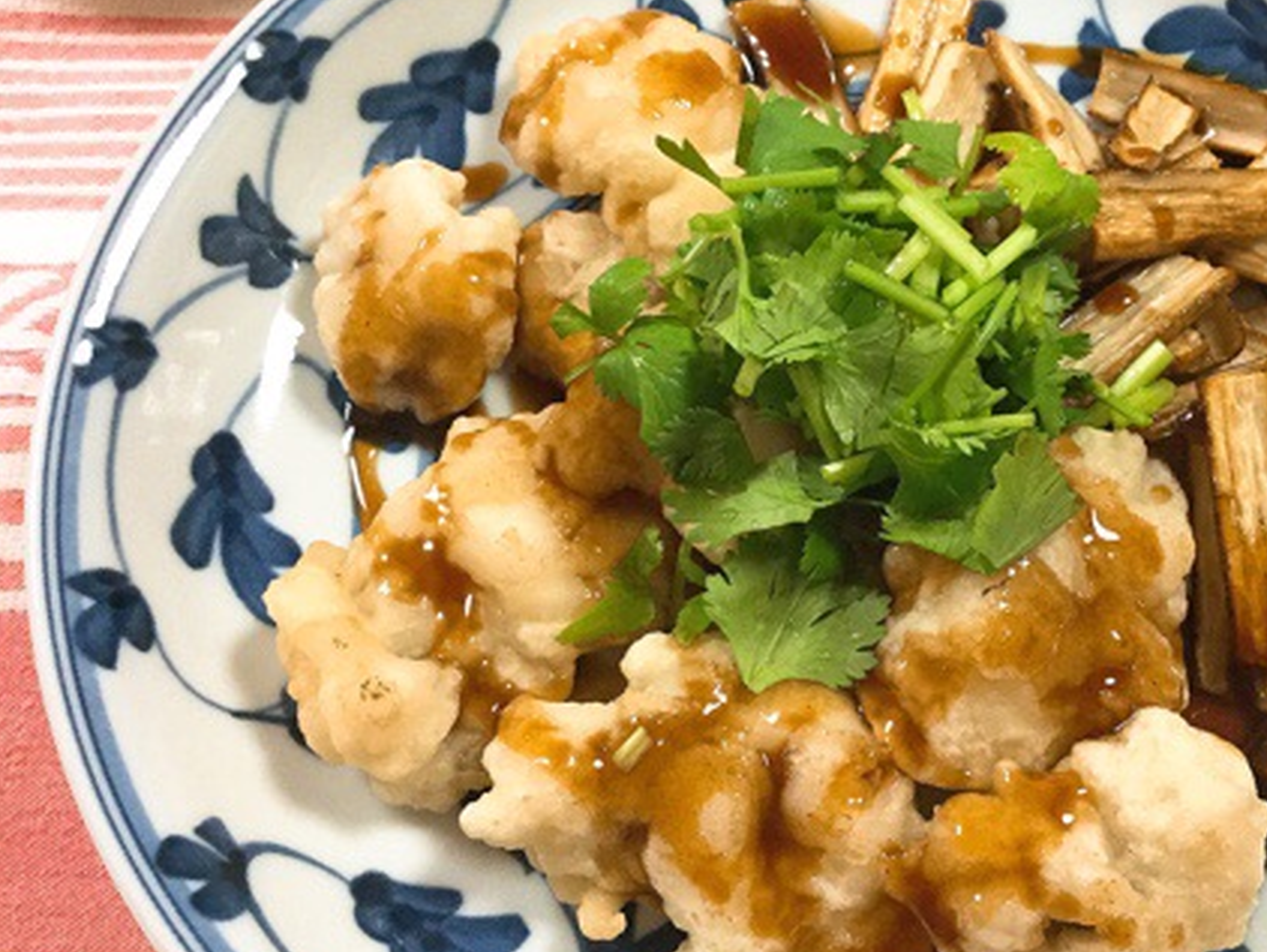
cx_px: 859
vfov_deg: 30.9
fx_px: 1721
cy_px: 462
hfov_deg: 39.9
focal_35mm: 47
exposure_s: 1/30
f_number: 2.4
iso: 125
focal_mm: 3.3
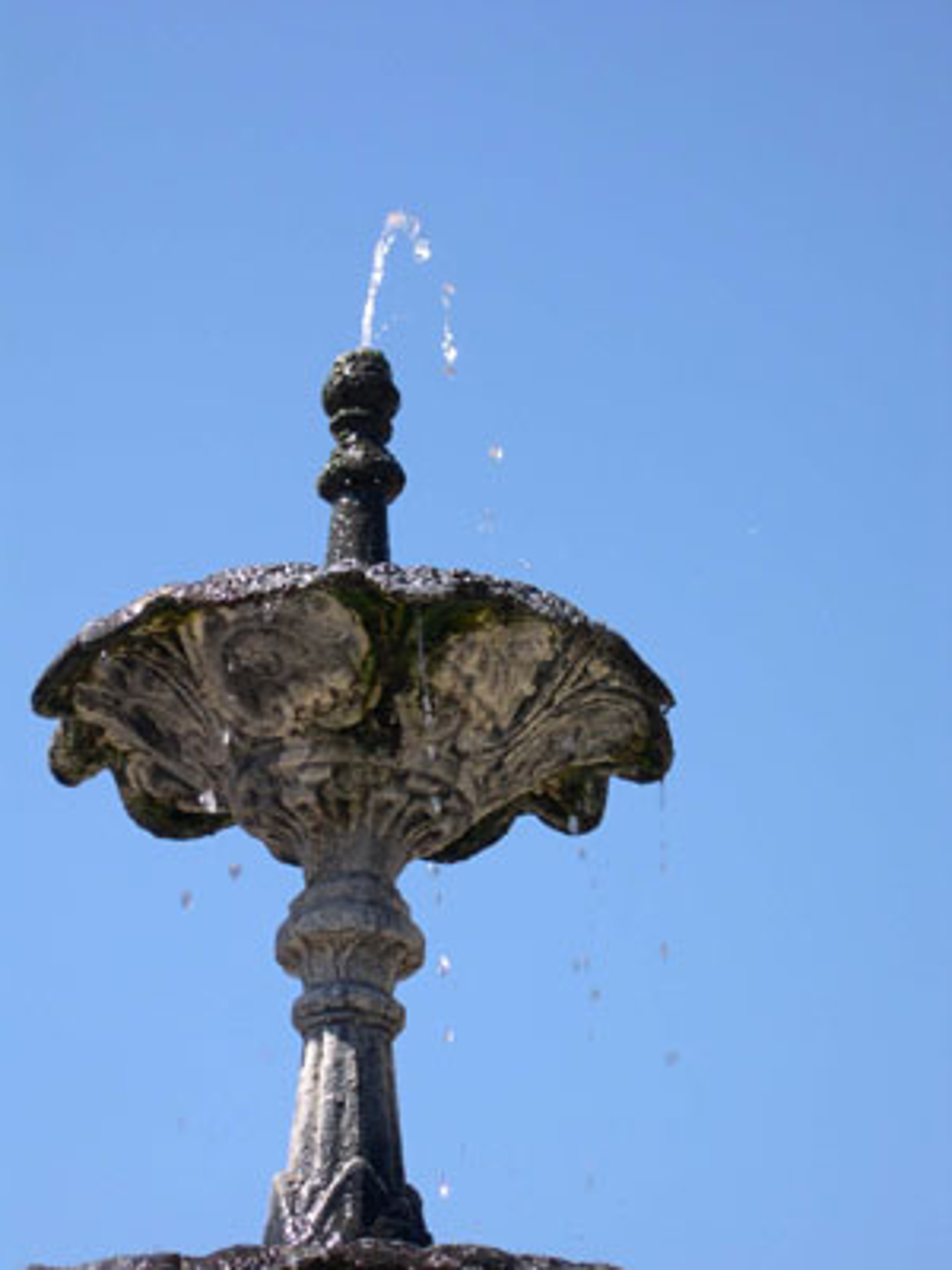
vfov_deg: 17.3
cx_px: 476
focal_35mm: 114
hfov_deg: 13.0
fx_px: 4180
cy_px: 635
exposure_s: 1/274
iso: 100
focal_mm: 24
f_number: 4.9
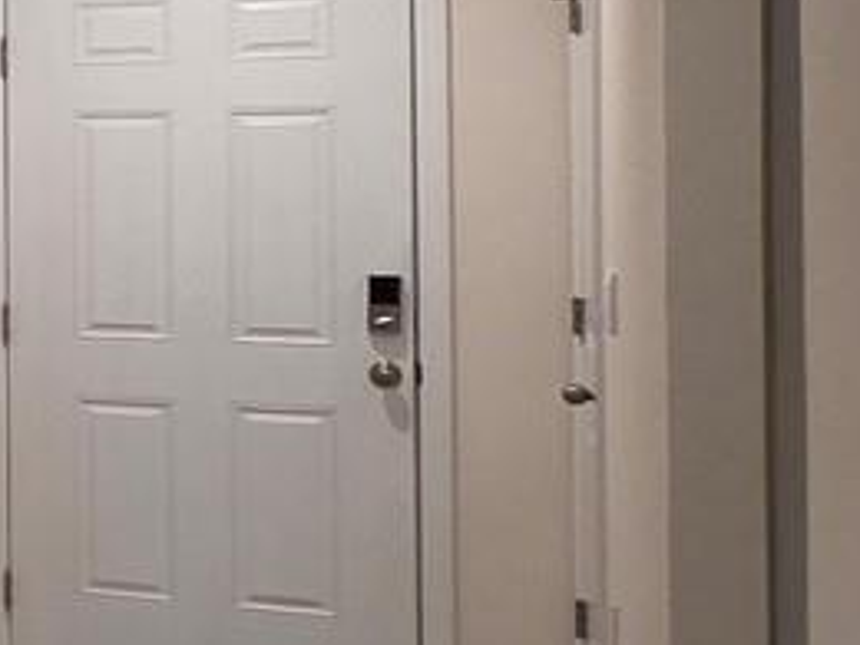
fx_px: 1988
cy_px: 162
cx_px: -1224
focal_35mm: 80
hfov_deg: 14.7
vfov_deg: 18.3
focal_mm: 2.2
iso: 160
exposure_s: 1/60
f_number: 2.2
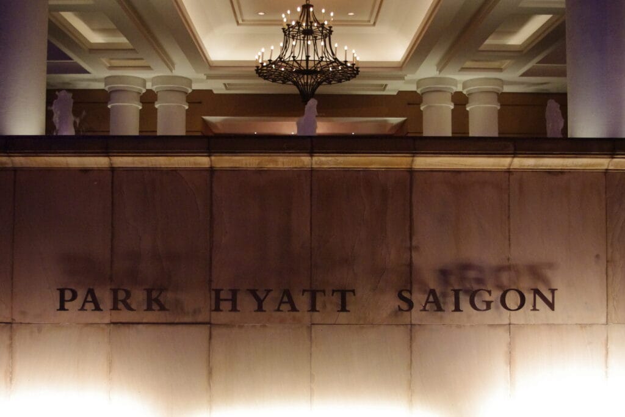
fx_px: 625
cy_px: 208
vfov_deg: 36.9
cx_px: 312
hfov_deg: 53.1
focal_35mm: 36
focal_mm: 24.38
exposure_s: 1/50
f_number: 4
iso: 3200
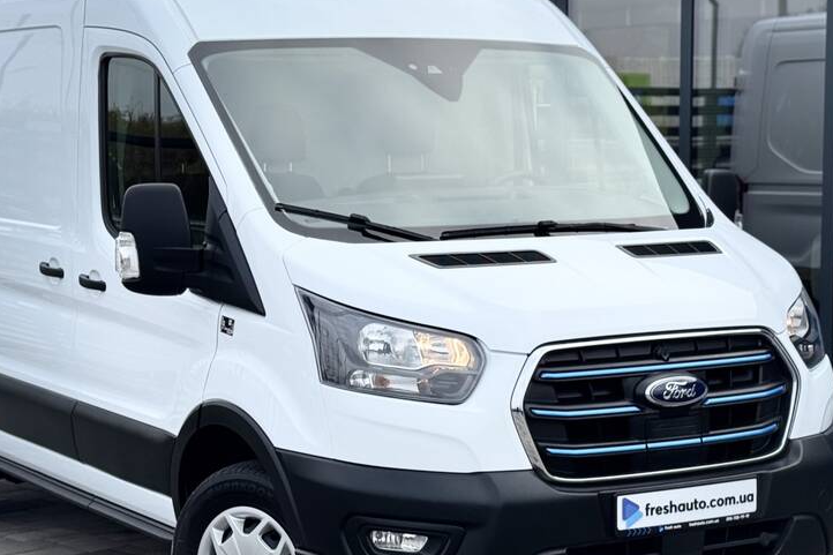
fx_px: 1920
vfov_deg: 16.4
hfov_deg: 24.5
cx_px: 412
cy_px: 327
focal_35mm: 83
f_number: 1.78
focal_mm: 6.76
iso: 64
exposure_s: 1/1312
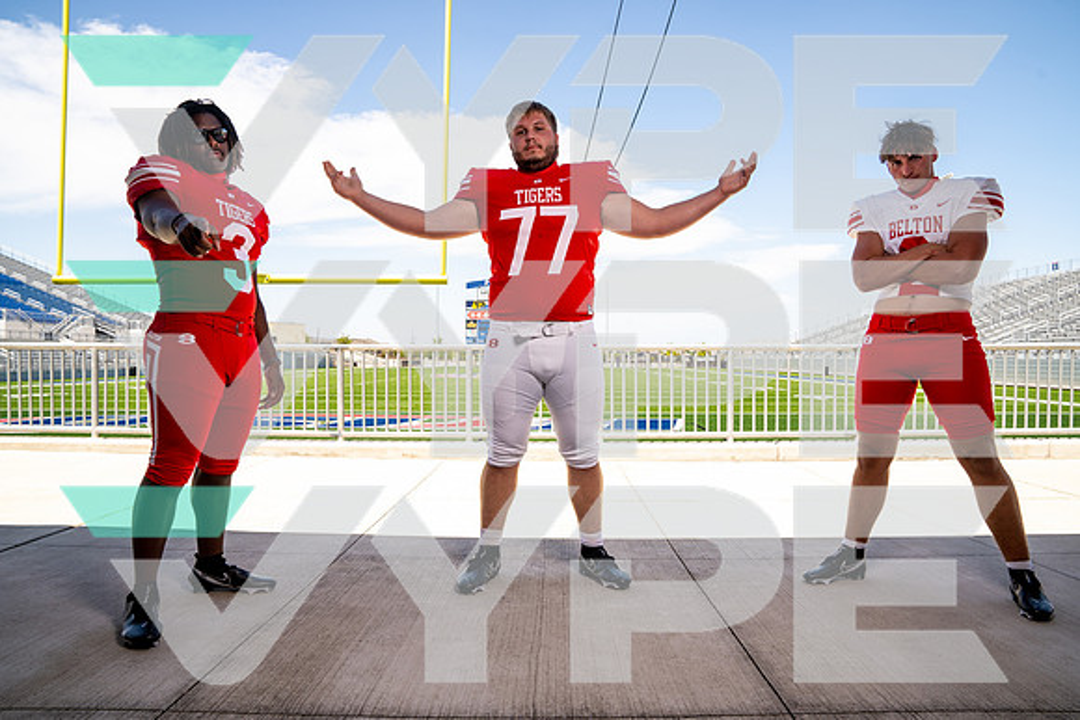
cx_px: 540
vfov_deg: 51.3
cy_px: 360
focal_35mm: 25
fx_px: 750
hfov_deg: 71.5
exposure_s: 1/125
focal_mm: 25
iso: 100
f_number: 8
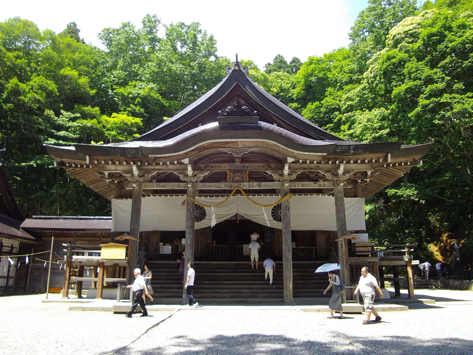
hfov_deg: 65.3
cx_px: 236
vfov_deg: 51.4
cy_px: 178
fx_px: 369
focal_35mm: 27
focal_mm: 4.9
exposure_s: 1/250
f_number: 3.2
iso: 100
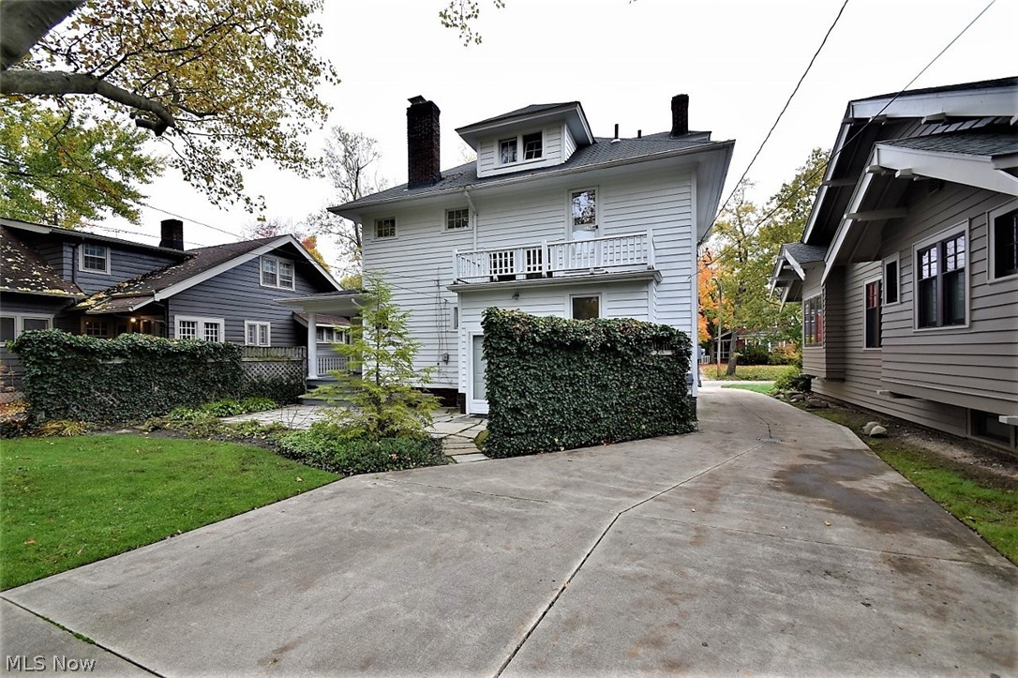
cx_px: 509
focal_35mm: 15
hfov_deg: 100.4
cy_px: 339
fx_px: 424
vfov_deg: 77.3
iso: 200
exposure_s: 1/25
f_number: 11
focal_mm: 10
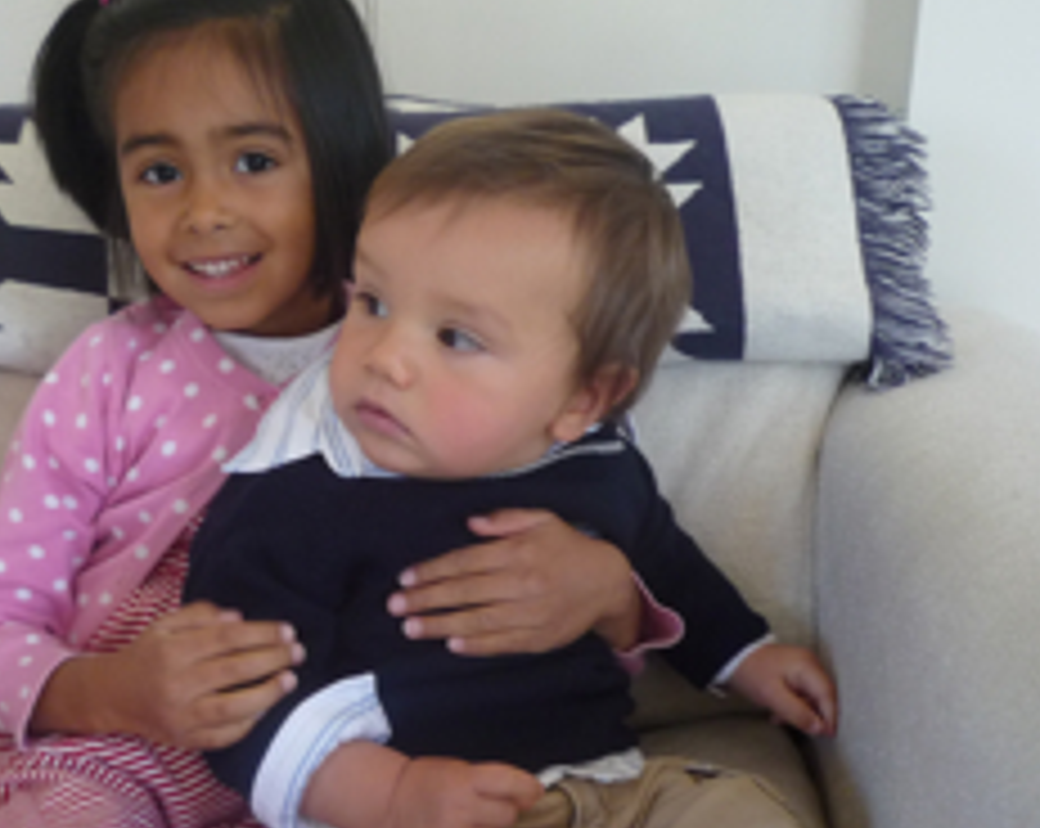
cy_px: 538
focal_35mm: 45
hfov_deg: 41.0
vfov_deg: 33.1
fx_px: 1383
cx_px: 407
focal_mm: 4.4
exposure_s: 1/30
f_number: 2.8
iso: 160
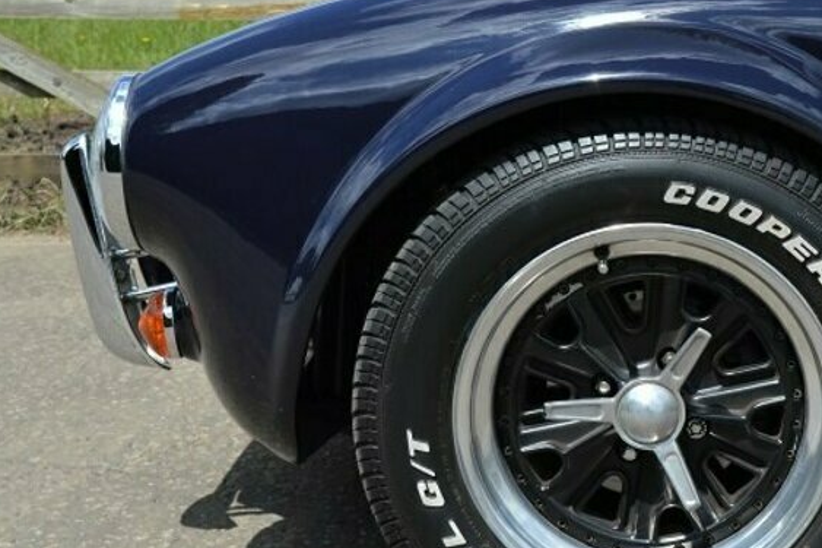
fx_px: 2261
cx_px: 822
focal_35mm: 99
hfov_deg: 20.0
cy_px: 210
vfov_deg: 13.8
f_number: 8
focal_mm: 31
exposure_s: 1/250
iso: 100
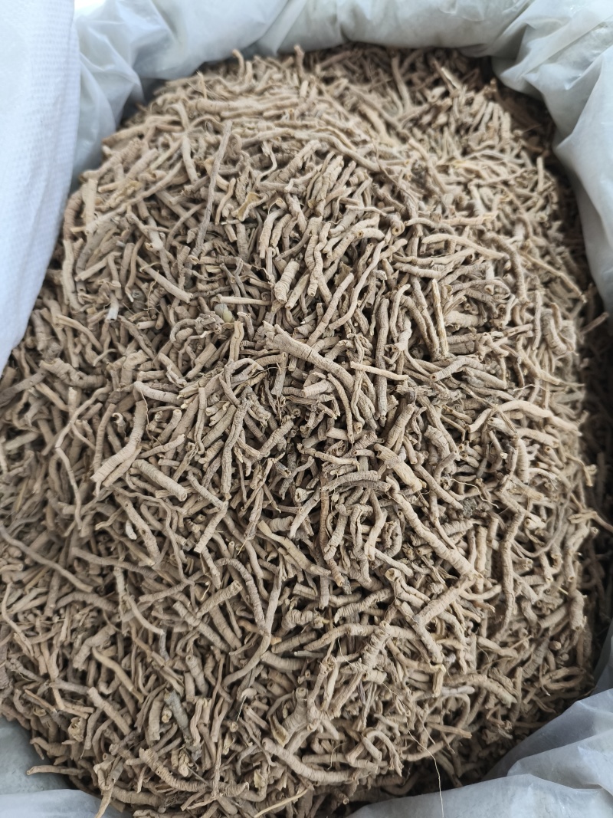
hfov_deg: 58.9
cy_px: 409
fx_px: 543
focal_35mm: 23
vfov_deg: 73.9
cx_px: 306
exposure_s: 1/100
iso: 320
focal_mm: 5.84
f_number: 1.6
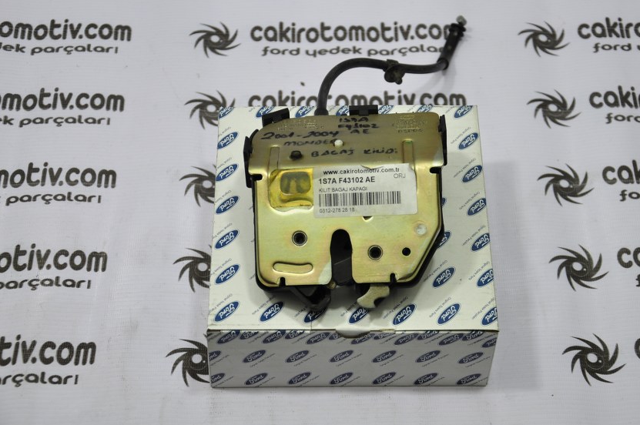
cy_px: 199
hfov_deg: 26.0
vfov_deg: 17.4
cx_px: 346
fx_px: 1385
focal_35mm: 78
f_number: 4.8
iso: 200
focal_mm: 48
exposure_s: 1/40
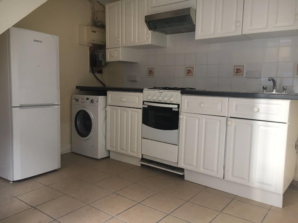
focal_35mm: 29
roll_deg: -0.5
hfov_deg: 61.7
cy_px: 112
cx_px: 149
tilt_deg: -6.3
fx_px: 250
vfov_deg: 48.2
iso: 80
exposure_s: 1/33
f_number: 2.2
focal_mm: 4.15
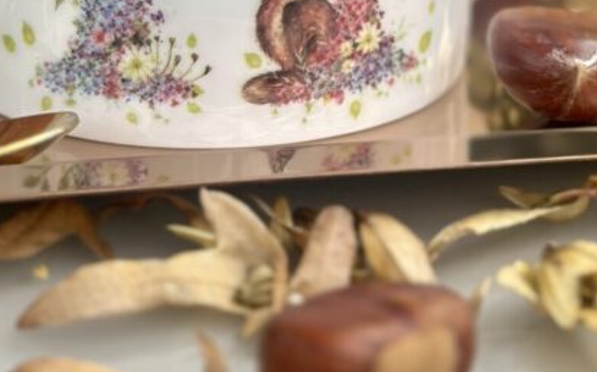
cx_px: 281
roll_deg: +0.9
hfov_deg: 16.6
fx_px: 2048
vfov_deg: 9.9
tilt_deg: -11.5
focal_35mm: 126
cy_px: -275
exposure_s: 1/1242
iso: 80
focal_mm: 6.86
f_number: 1.78
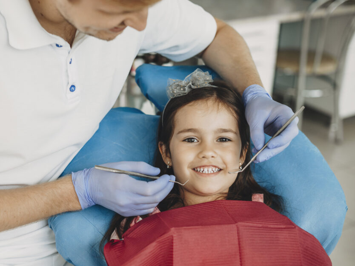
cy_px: 138
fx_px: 605
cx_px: 140
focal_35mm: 59
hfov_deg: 32.6
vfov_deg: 24.8
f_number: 2.8
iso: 400
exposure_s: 1/200
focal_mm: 50
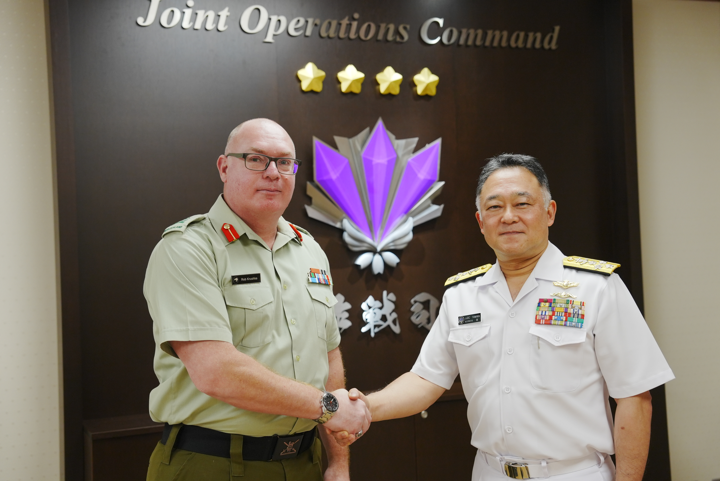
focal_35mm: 49
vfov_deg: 27.6
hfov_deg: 40.3
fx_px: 980
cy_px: 240
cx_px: 360
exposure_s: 1/250
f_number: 3.5
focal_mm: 49
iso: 1000
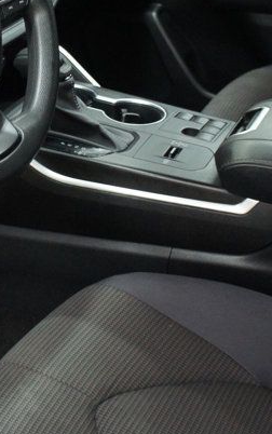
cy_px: 134
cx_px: -4
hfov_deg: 18.1
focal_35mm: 70
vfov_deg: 29.1
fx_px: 828
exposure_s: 1/30
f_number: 3.5
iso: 1250
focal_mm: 18
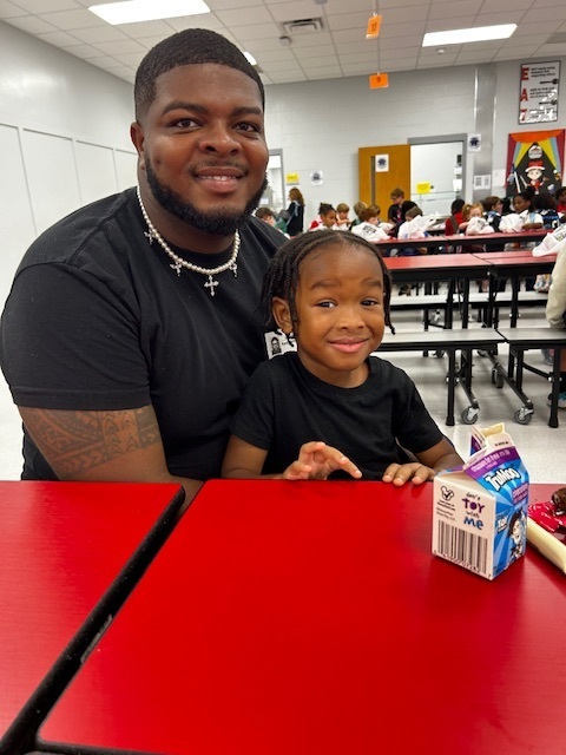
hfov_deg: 53.1
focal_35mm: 26
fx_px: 567
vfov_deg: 67.3
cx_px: 283
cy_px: 378
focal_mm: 5.7
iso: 125
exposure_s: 1/57
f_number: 1.5
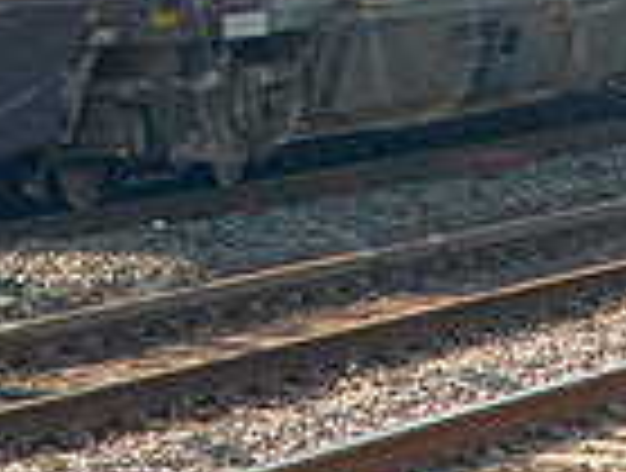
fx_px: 7071
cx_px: 437
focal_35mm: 390
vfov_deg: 3.8
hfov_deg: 5.1
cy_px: -175
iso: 320
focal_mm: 65
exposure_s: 1/500
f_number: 5.6
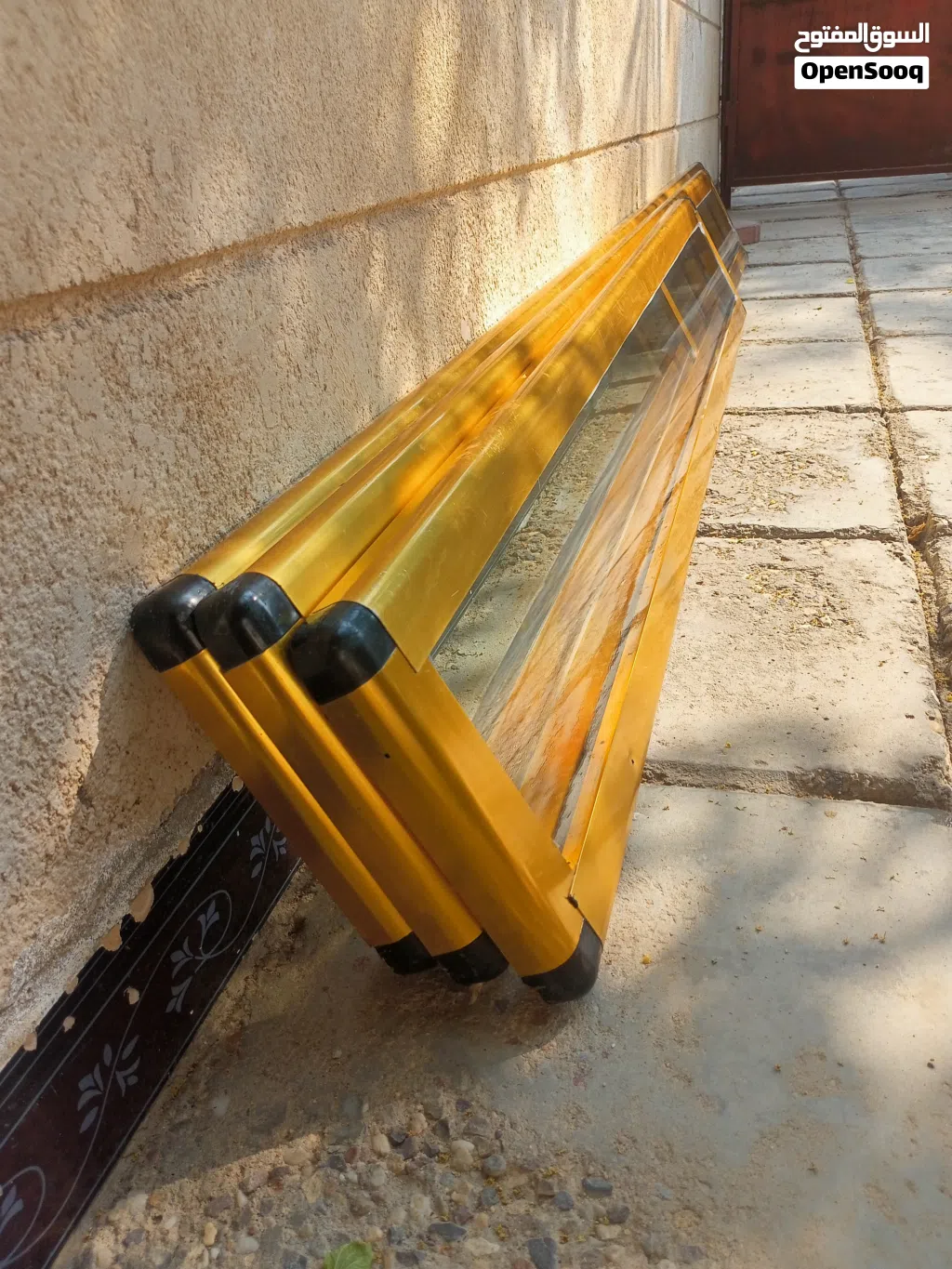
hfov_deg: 49.8
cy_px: 634
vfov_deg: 63.4
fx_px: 1027
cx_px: 476
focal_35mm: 28
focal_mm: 4.69
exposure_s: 1/1199
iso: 113
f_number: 1.8
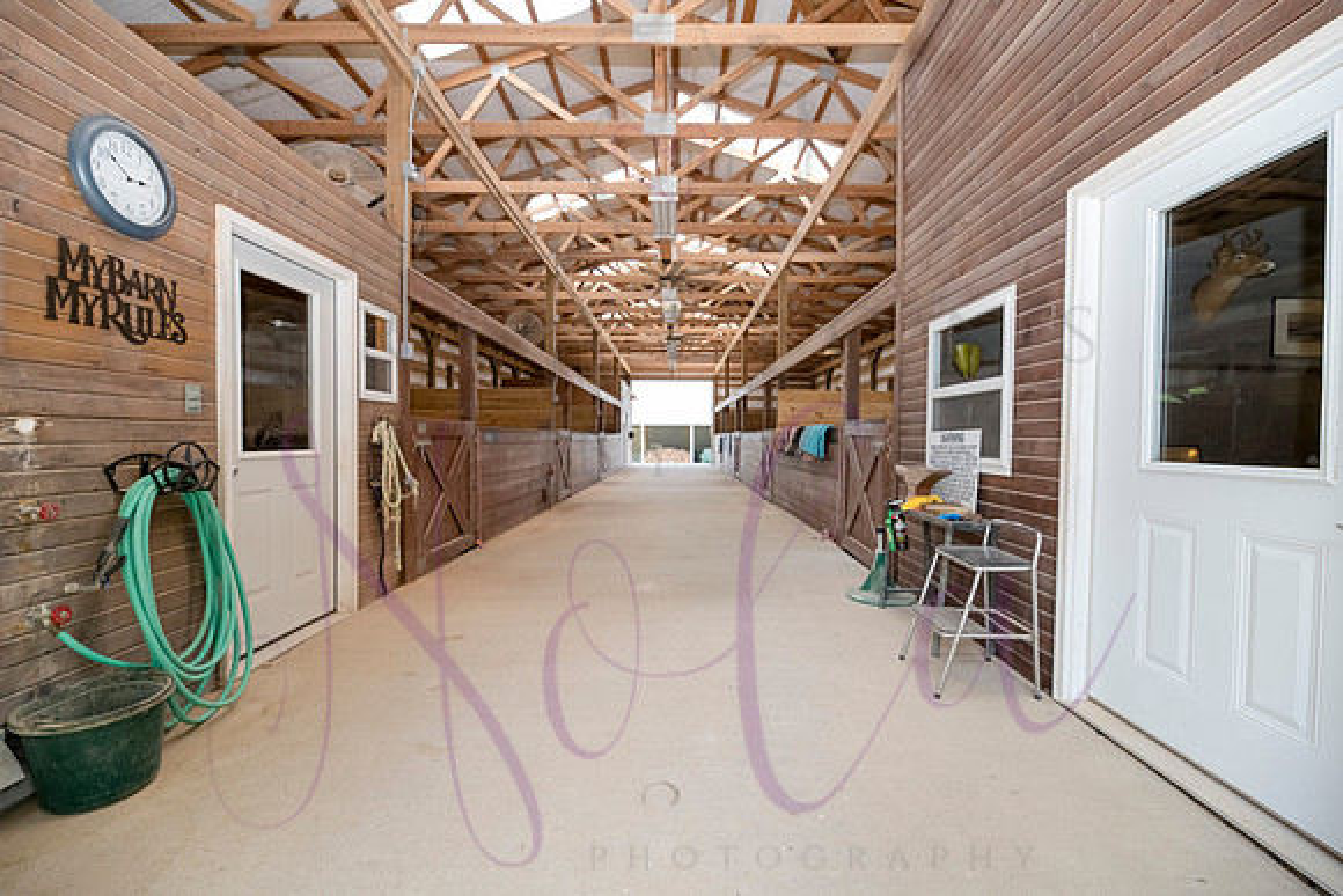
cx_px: 673
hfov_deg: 102.9
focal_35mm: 14
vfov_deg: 79.9
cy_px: 449
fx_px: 535
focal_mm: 14
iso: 800
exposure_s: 1/250
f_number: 4
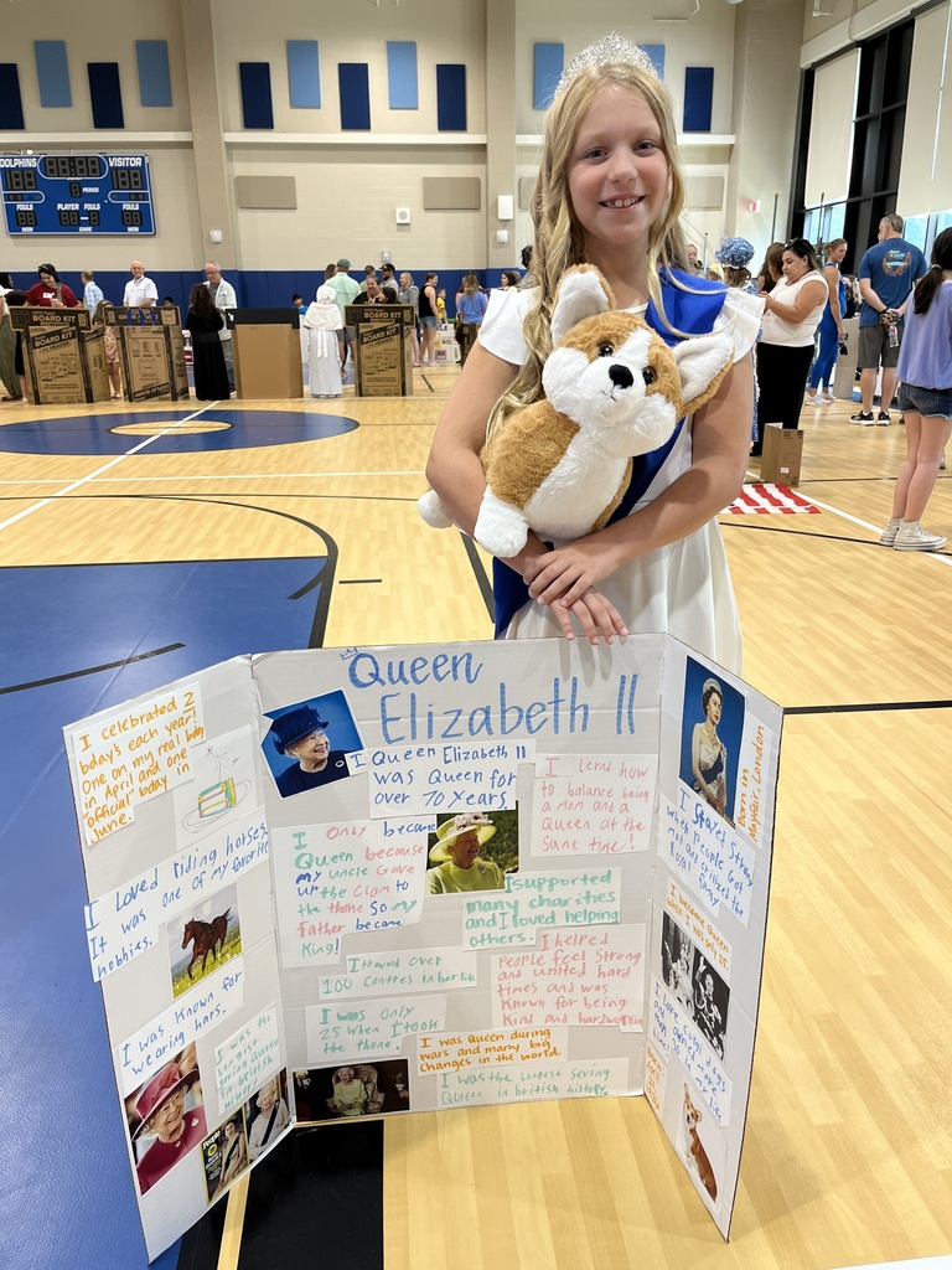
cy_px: 635
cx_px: 476
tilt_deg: -18.6
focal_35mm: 26
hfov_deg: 53.1
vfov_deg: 67.3
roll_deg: +0.0
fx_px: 953
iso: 100
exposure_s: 1/120
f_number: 1.6
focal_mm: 5.1
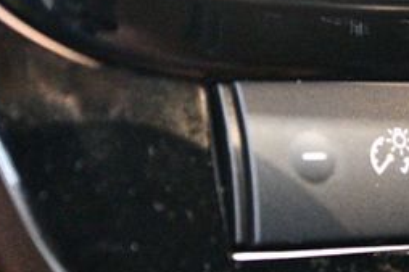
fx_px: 1885
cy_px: 137
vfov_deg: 8.3
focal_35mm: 166
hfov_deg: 12.3
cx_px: 366
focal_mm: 44
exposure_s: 1/40
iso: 12800
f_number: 5.3
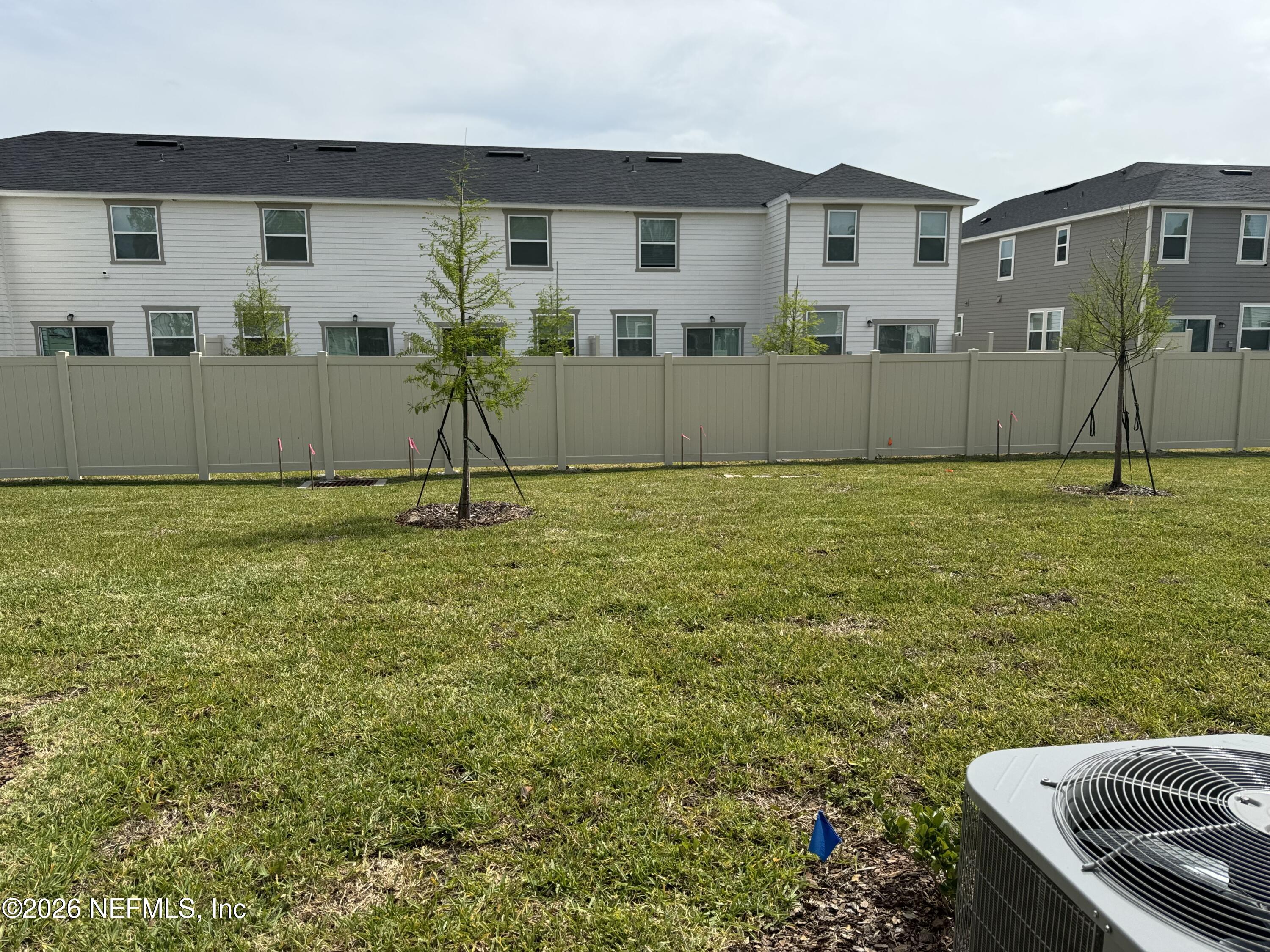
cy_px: 476
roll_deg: +0.8
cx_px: 635
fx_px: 881
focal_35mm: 24
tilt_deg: -8.6
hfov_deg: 71.6
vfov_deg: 56.8
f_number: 1.78
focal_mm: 6.76
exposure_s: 1/4950
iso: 80
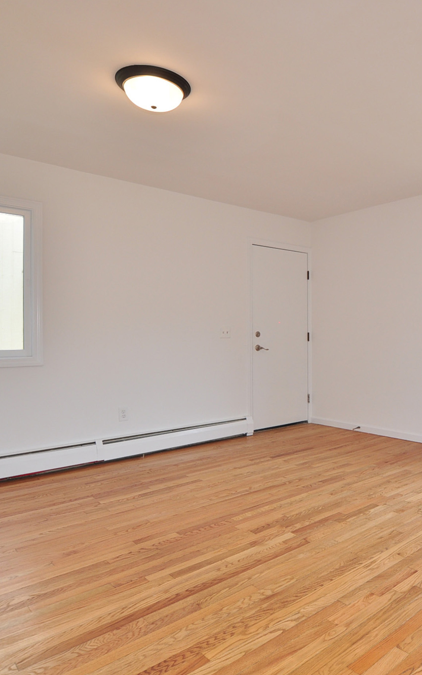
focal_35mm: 24
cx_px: 337
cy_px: 327
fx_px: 442
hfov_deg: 48.2
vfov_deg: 74.8
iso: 200
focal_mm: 10
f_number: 5
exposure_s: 1/100
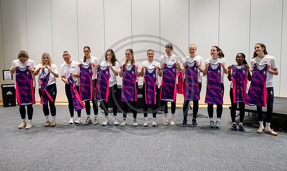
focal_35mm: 30
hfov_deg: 63.3
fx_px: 233
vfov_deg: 40.4
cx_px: 152
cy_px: 79
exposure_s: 1/400
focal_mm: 24
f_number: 2.8
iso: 4000
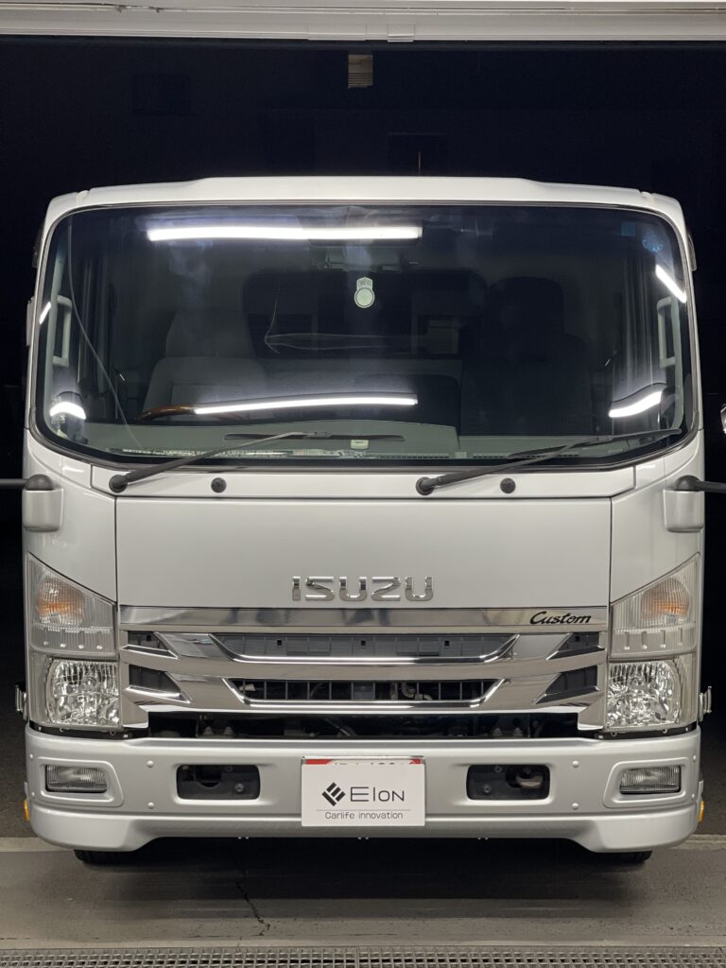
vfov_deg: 30.3
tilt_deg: -1.8
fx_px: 1790
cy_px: 484
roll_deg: -0.7
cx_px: 363
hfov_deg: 22.9
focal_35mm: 64
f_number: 2.2
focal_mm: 7.5
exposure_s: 1/120
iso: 200
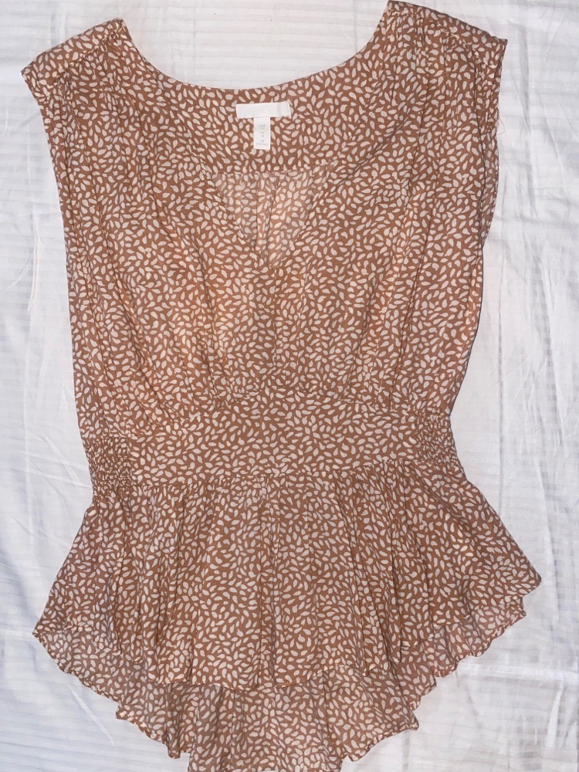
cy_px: 386
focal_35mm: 26
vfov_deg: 67.3
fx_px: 580
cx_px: 290
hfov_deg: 53.1
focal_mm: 4.25
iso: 50
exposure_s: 1/33
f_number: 1.8
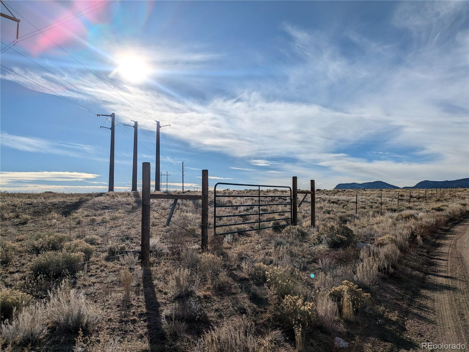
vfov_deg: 54.9
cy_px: 176
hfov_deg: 69.4
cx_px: 234
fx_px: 339
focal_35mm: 25
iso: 47
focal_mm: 5.43
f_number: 1.89
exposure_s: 1/10101
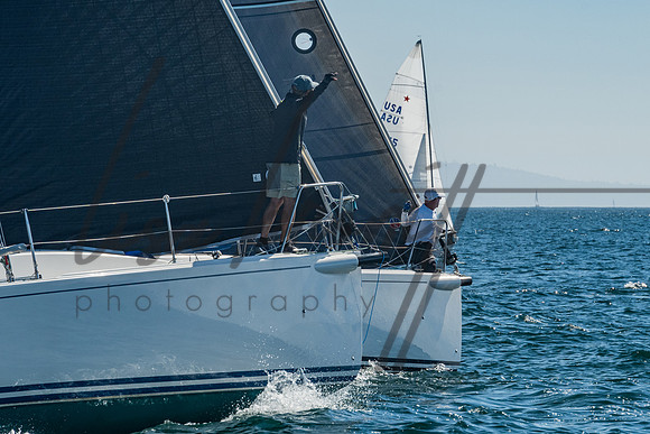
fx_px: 5330
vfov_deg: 4.7
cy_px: 176
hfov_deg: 7.0
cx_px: 362
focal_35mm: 295
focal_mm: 170
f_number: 10
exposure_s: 1/400
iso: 400
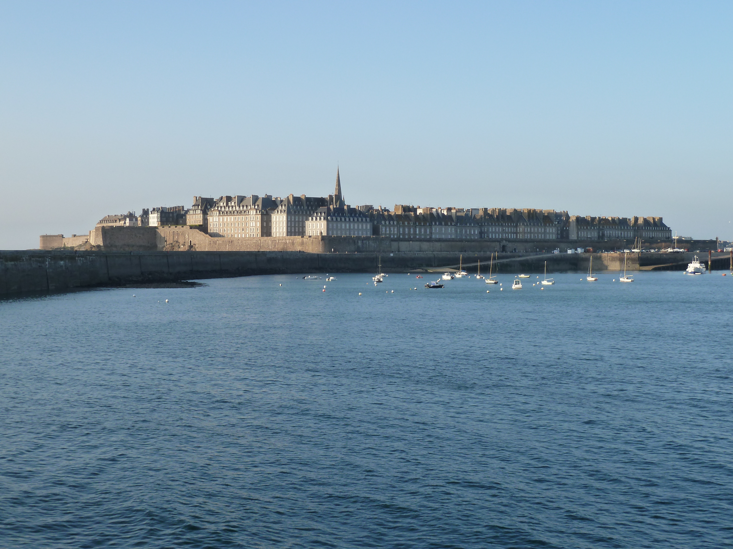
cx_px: 366
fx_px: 1101
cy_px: 274
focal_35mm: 52
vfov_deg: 28.0
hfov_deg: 36.8
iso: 125
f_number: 3.8
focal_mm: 8.5
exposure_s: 1/320
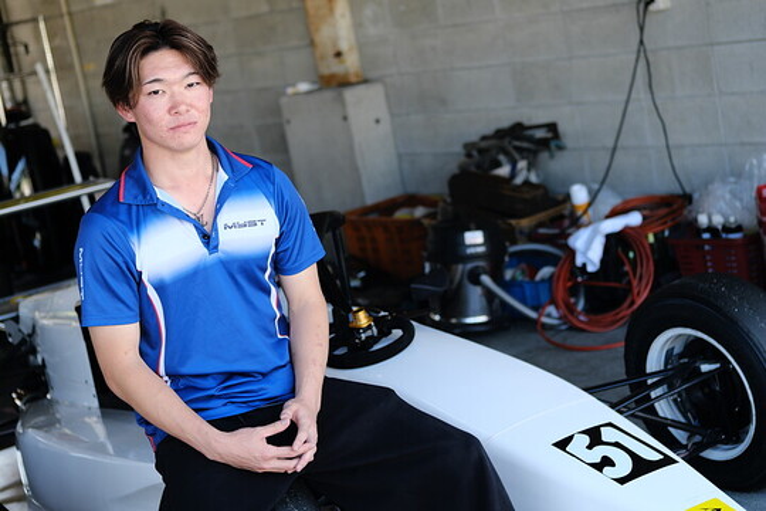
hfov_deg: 27.0
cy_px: 256
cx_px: 383
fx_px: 1596
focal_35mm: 75
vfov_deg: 18.2
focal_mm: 50
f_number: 2.5
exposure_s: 1/240
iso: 160
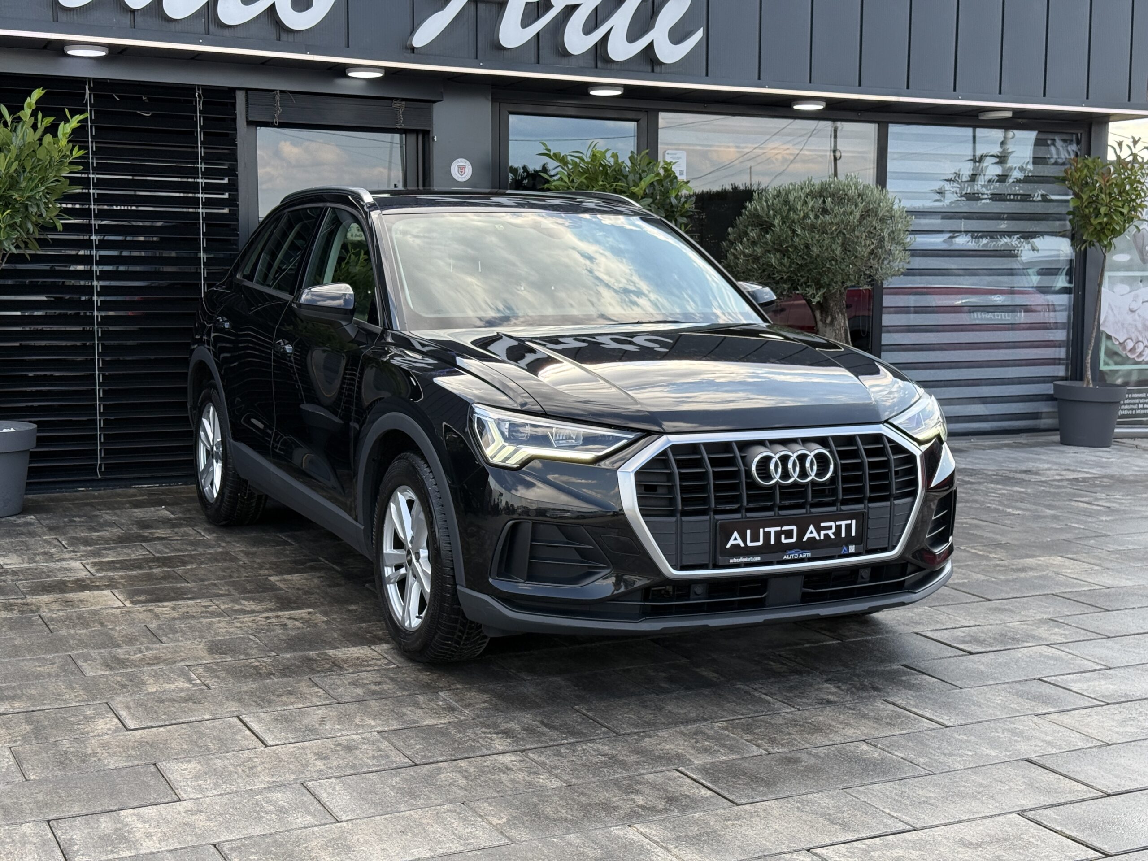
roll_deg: -0.3
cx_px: 574
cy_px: 430
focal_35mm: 48
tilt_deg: -4.6
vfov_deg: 30.3
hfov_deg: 39.7
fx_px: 1592
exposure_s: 1/846
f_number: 1.78
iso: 80
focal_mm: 6.76
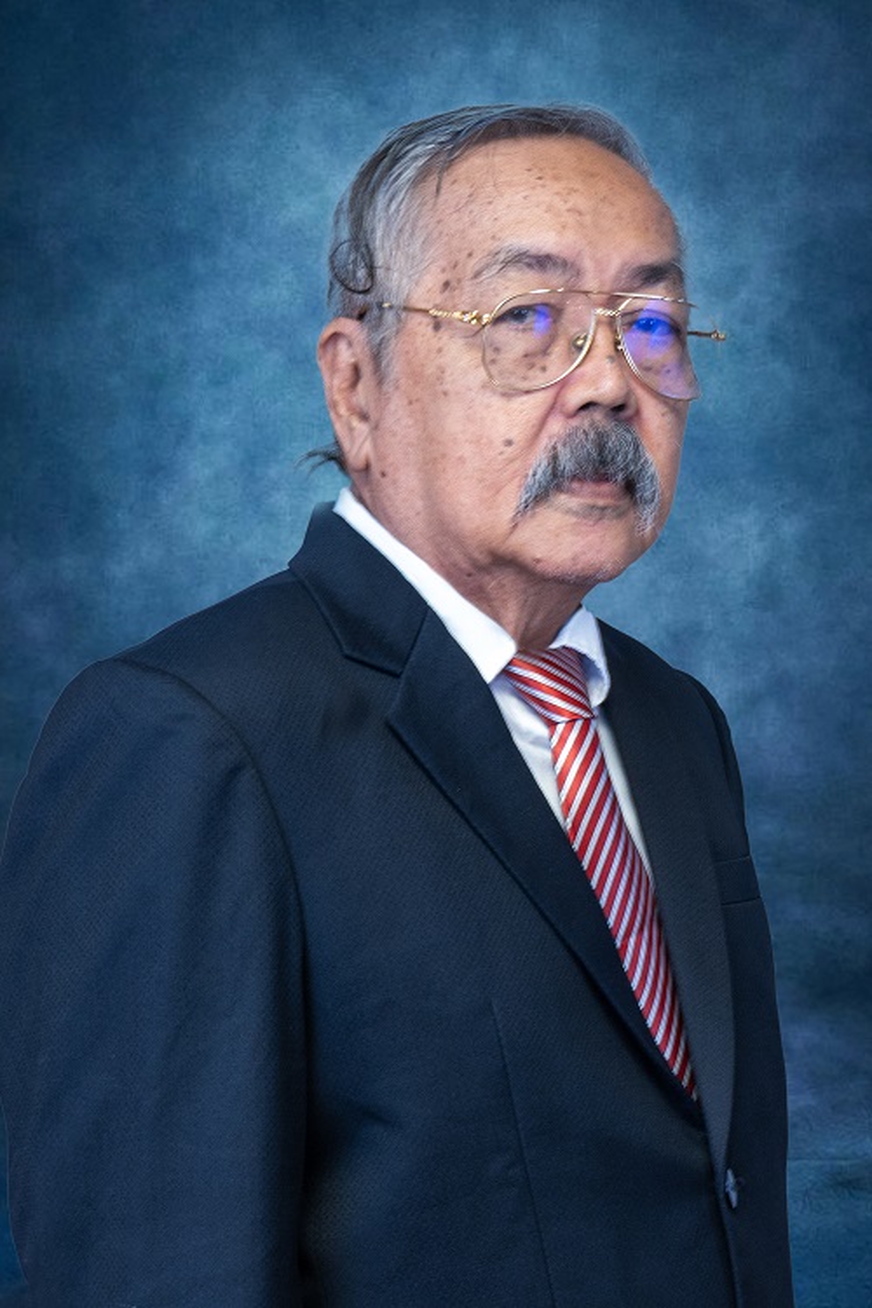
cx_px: 436
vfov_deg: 45.0
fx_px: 1580
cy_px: 654
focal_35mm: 44
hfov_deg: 30.8
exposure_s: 1/125
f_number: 2.8
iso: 250
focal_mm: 29
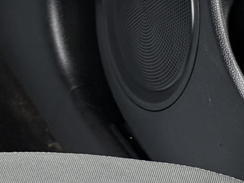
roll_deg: -1.1
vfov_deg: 7.8
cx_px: -651
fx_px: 1305
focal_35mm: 185
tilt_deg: -33.5
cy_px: -151
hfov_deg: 7.9
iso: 64
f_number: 1.78
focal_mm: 6.76
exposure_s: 1/131
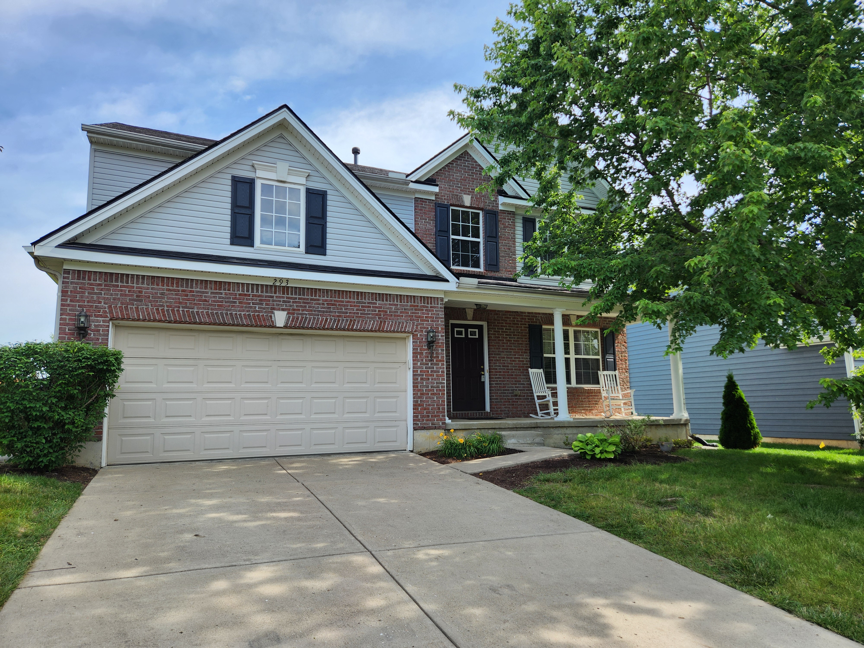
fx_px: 574
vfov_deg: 58.9
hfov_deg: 73.9
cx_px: 432
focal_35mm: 23
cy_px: 324
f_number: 1.8
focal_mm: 5.4
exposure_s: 1/883
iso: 20
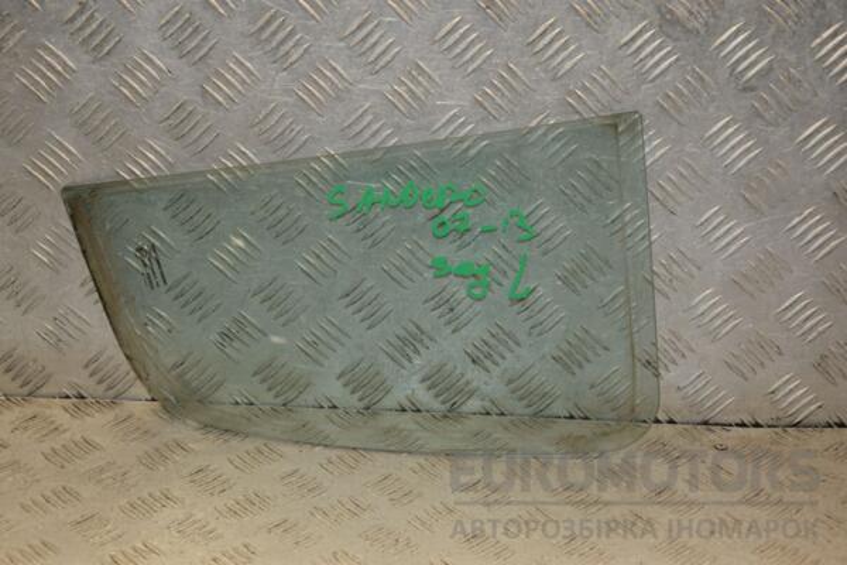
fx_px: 1764
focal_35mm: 75
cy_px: 282
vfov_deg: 18.2
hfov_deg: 27.0
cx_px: 424
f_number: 6.3
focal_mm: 50
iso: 800
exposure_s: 1/200
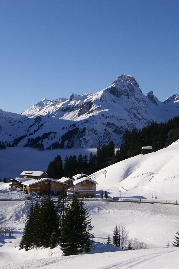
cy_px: 135
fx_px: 440
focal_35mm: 59
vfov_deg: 33.9
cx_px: 64
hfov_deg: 22.9
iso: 100
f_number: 6.7
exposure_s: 1/1000
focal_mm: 26
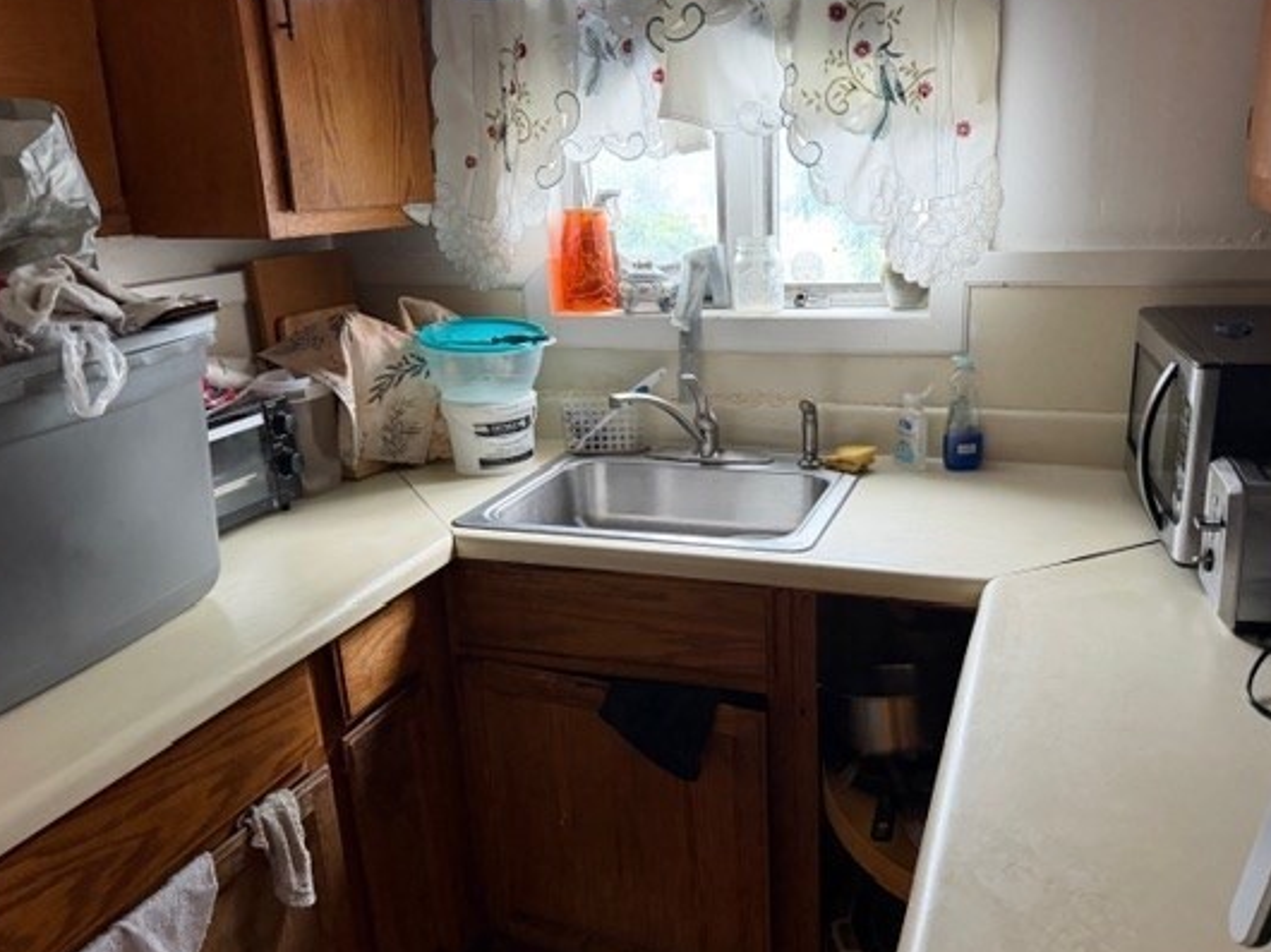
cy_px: 501
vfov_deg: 48.2
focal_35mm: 29
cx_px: 698
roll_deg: +2.6
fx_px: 1064
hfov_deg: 61.6
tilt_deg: -16.4
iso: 500
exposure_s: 1/60
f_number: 1.78
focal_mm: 6.76
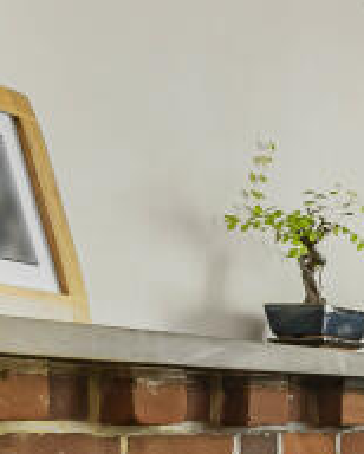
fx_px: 1210
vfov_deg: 20.6
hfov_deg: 11.3
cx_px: 1057
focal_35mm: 90
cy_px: 446
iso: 640
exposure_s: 1/5
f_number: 8
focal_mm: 18
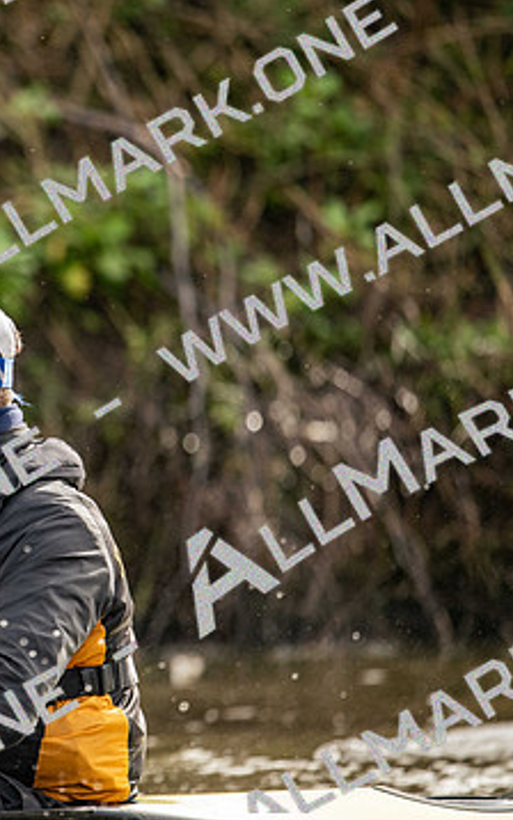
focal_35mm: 660
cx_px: -9
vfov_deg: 3.2
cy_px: 420
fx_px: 14752
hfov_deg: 2.0
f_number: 4.5
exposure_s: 1/1600
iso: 720
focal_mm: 400
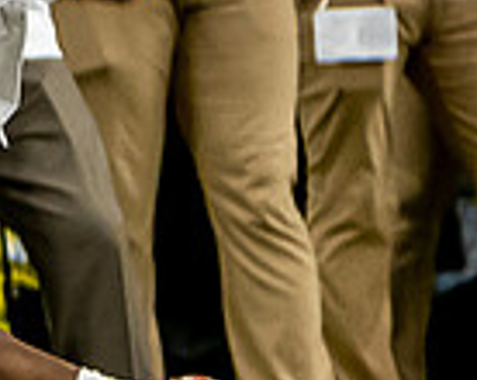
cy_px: -127
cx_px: -398
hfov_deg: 0.5
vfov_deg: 0.4
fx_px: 52118
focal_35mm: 3697
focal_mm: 200
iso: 1250
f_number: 2.8
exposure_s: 1/1000
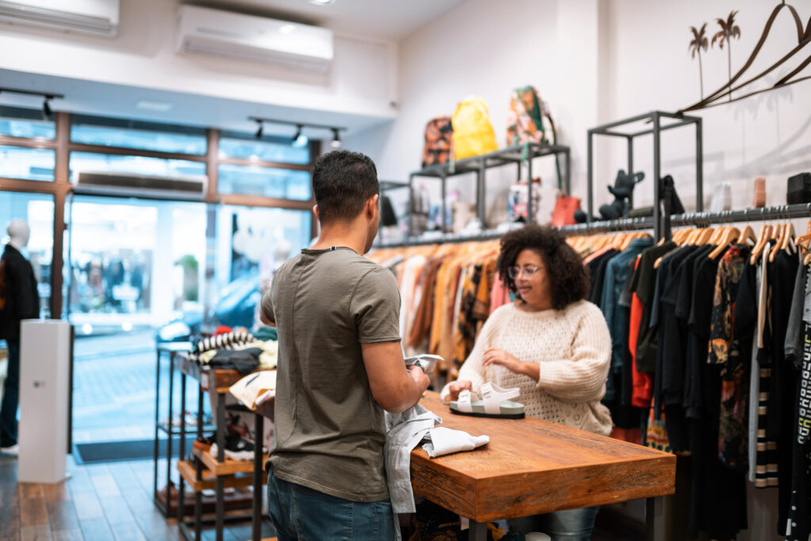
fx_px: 789
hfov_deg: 54.4
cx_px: 406
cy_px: 270
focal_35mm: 35
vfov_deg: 37.9
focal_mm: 35
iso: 200
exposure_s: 1/125
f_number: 1.4
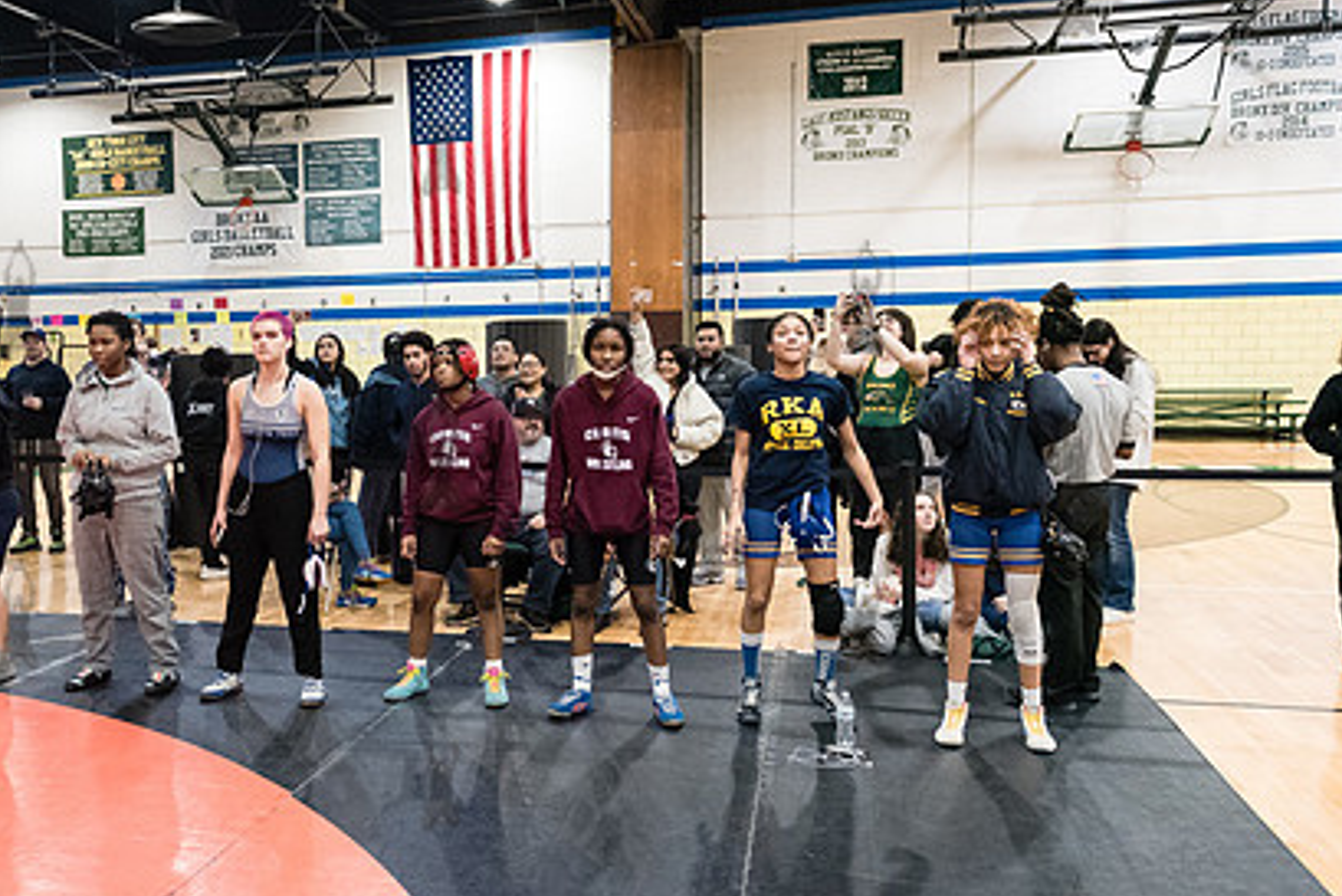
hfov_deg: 54.6
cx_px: 440
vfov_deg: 38.9
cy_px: 455
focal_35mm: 34
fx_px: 1268
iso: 8000
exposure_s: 1/320
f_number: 3.2
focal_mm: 24
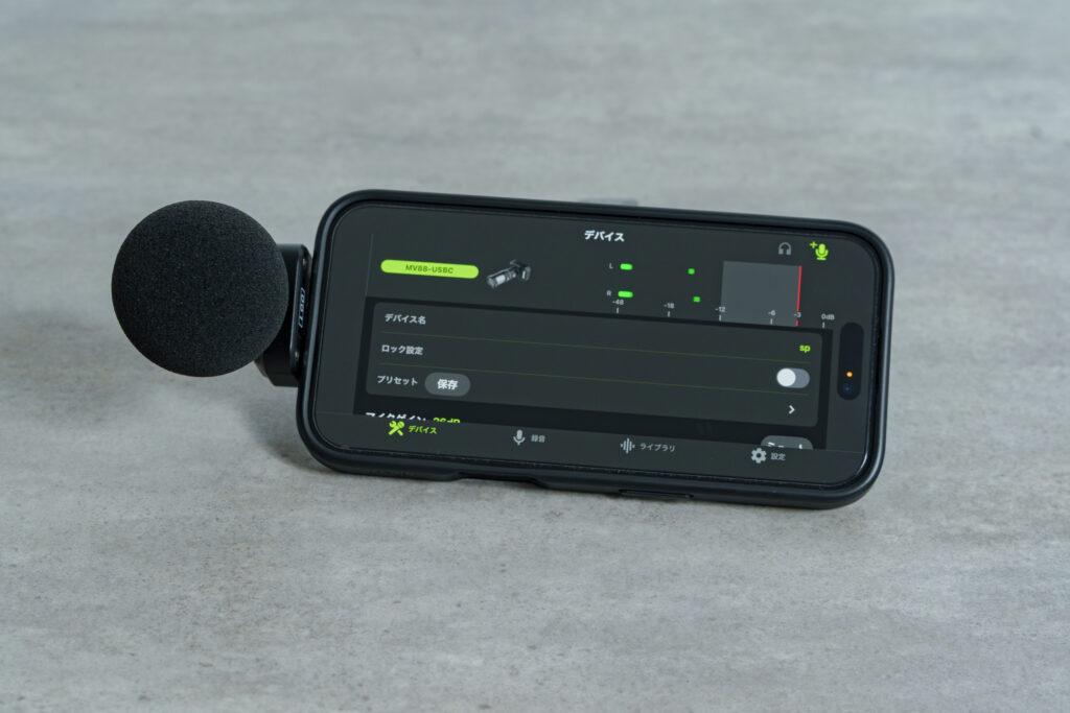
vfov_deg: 16.2
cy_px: 391
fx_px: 2509
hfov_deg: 24.1
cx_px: 511
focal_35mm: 84
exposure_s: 1/10
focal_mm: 77
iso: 400
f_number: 8
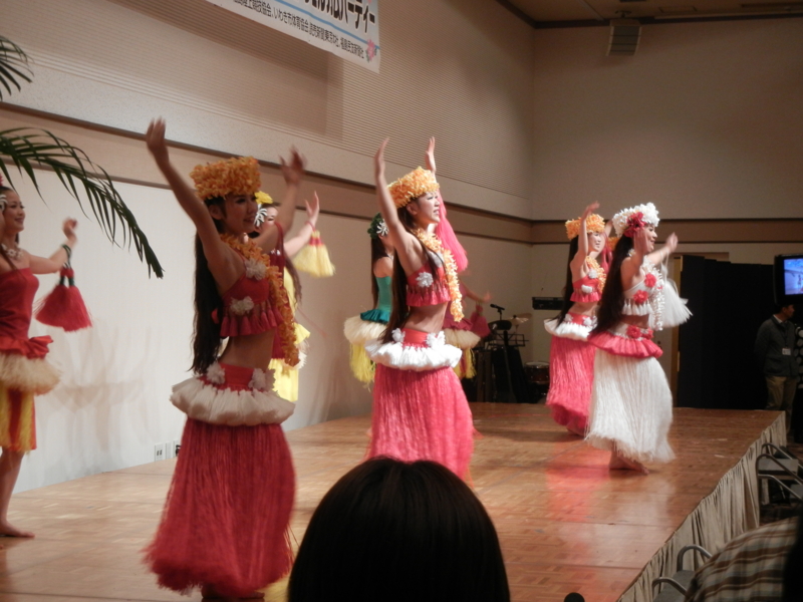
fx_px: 1577
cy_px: 301
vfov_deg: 21.6
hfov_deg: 28.6
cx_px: 402
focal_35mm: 68
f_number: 4.1
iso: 305
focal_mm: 12.2
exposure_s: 1/30
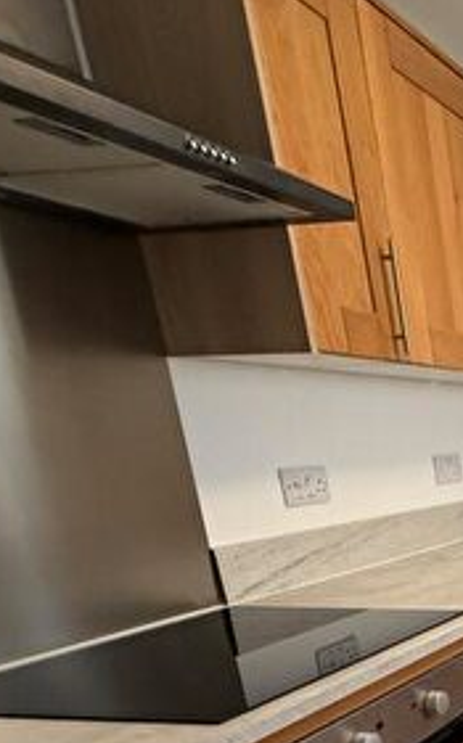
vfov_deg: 48.2
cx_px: 807
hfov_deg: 22.5
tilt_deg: -15.2
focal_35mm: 37
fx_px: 749
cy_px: 644
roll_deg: +0.6
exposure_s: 1/100
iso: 320
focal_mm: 2.22
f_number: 2.2
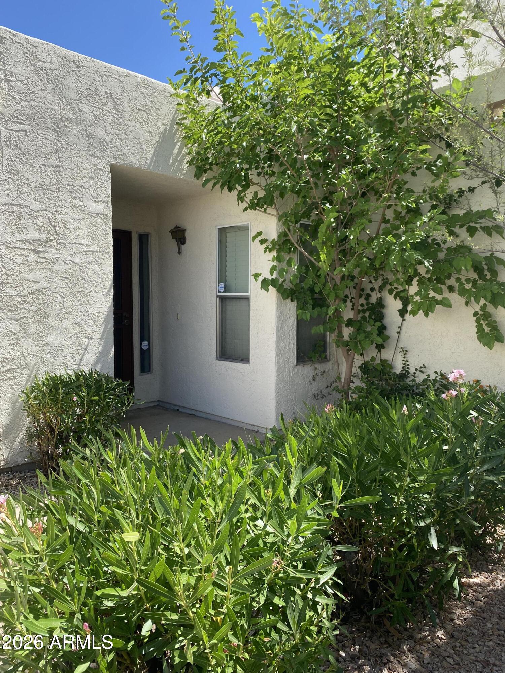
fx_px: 506
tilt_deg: -2.5
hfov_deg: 53.1
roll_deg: -0.2
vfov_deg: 67.3
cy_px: 336
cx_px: 252
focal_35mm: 26
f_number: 1.8
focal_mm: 4.25
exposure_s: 1/1025
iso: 32
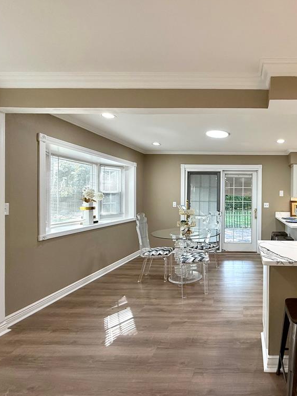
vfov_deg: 84.7
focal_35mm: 19
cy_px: 198
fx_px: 217
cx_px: 245
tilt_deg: -0.3
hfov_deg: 61.9
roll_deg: -0.7
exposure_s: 1/120
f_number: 2.2
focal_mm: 2.22
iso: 160
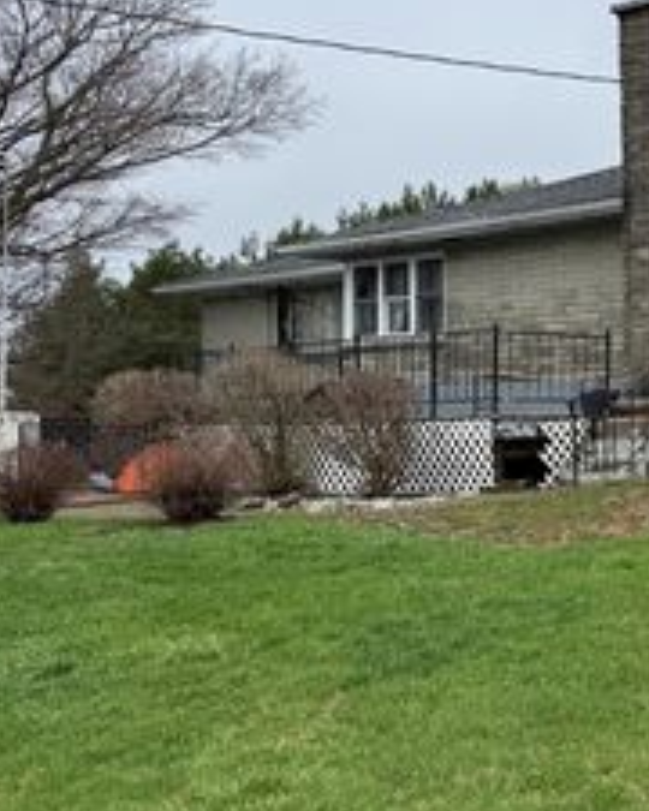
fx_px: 1249
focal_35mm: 52
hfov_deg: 24.9
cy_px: 348
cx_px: 862
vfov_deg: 35.9
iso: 80
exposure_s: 1/4975
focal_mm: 6.76
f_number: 1.78
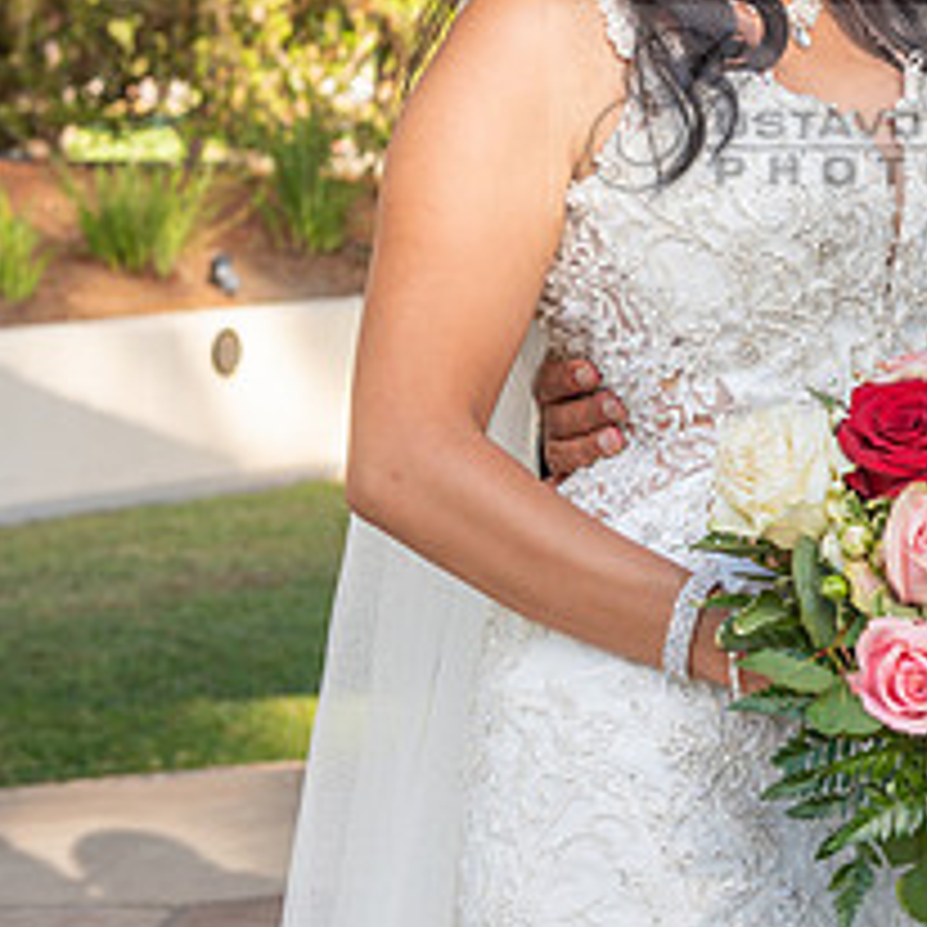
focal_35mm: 115
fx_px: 3484
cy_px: 110
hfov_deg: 14.9
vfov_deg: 15.0
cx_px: 940
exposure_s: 1/160
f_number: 5.6
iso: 200
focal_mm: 48
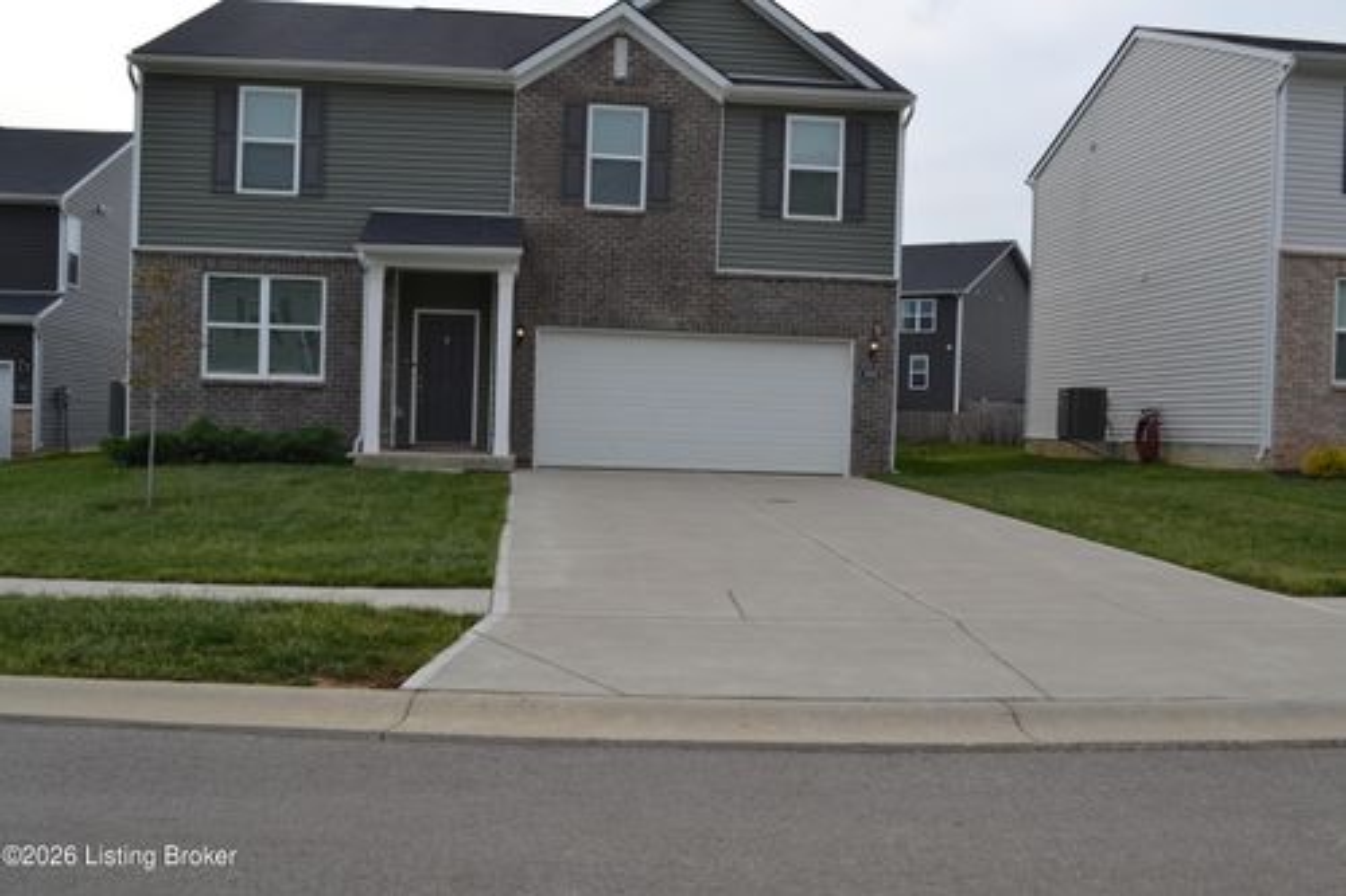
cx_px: 673
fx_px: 1345
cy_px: 448
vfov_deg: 36.8
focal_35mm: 36
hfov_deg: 53.1
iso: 100
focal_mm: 24
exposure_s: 1/250
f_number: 8
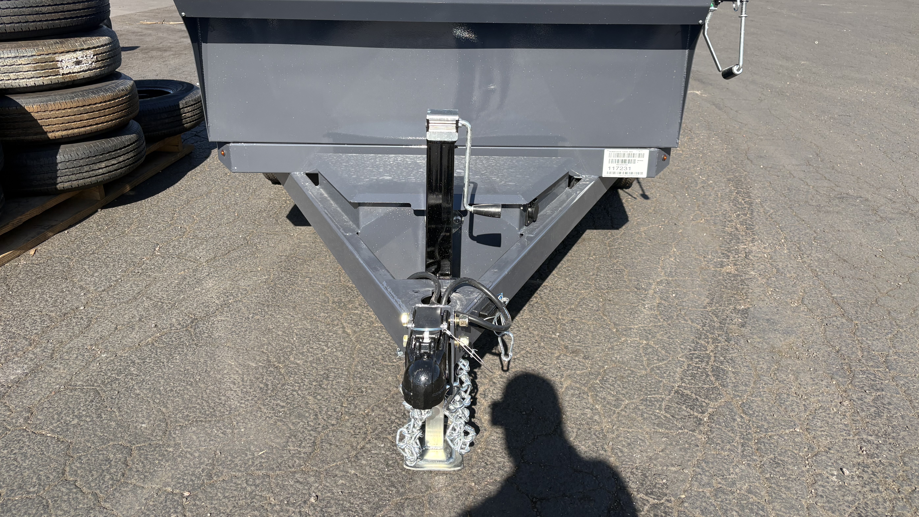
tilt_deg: -20.4
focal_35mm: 29
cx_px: 470
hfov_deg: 66.1
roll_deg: +1.4
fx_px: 707
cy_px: 187
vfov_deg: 39.8
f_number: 1.6
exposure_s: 1/2747
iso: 64
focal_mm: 5.96
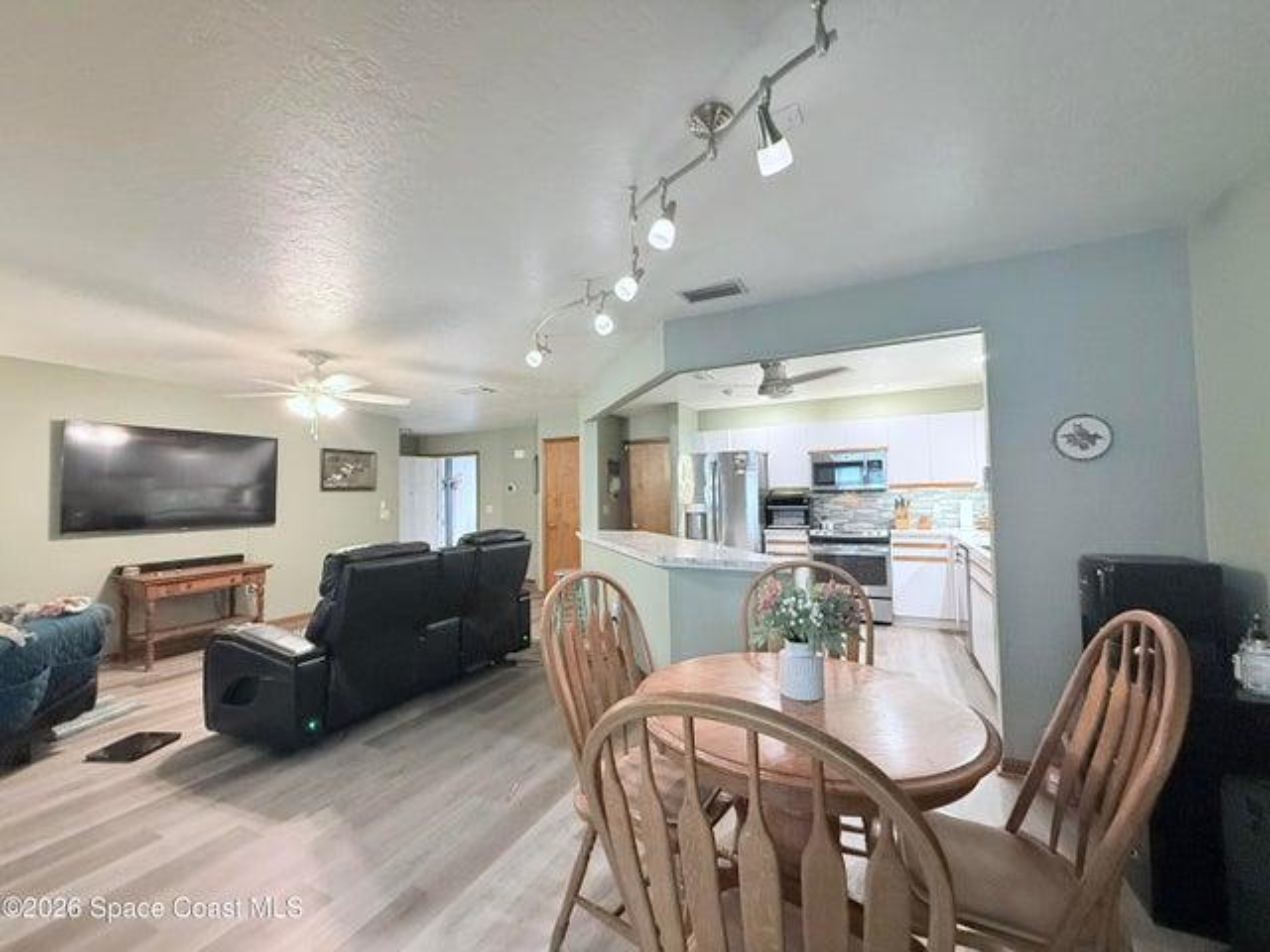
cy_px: 476
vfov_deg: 85.7
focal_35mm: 14
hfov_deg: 102.1
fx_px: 514
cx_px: 635
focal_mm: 2.22
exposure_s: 1/60
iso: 500
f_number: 2.2
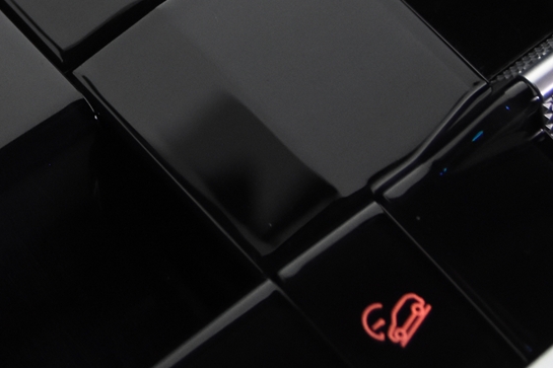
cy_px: -55
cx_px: -108
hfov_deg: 13.5
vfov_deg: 9.2
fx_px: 2273
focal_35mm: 148
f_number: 3.5
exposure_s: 1/50
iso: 1600
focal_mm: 28
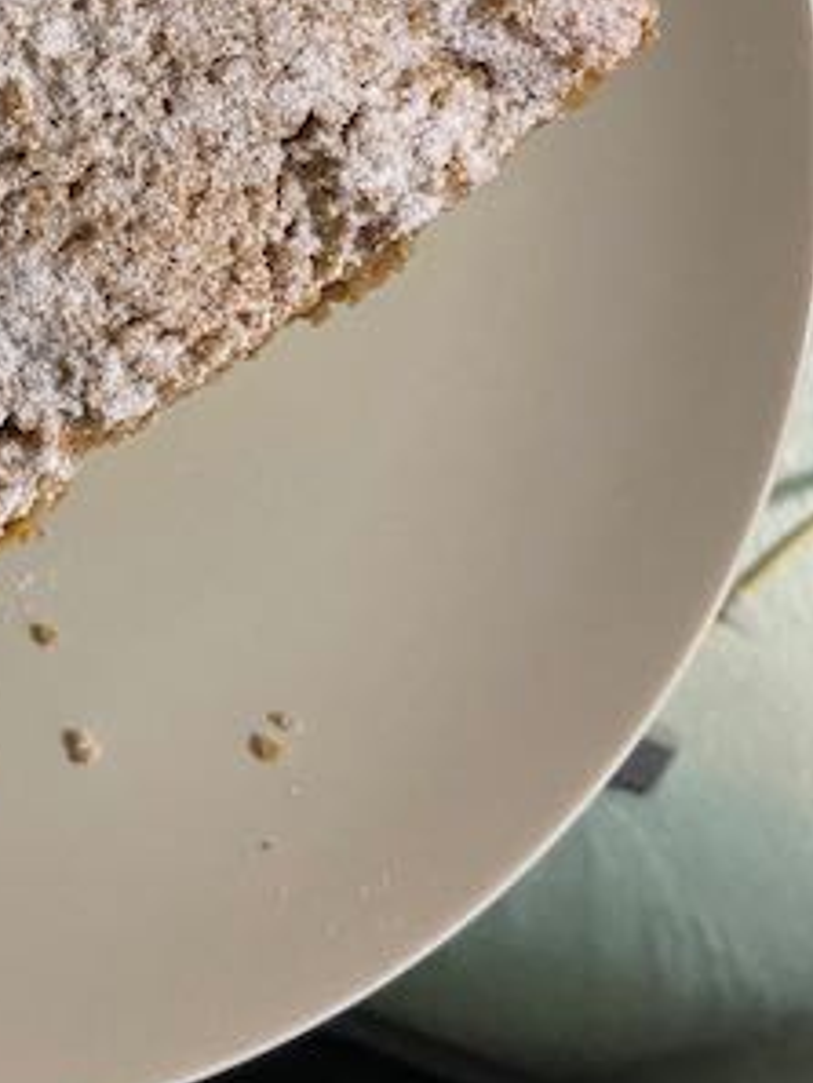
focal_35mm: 56
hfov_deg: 24.5
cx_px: -58
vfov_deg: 32.3
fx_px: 1752
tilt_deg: -77.5
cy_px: 69
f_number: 1.8
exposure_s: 1/50
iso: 320
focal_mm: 4.25
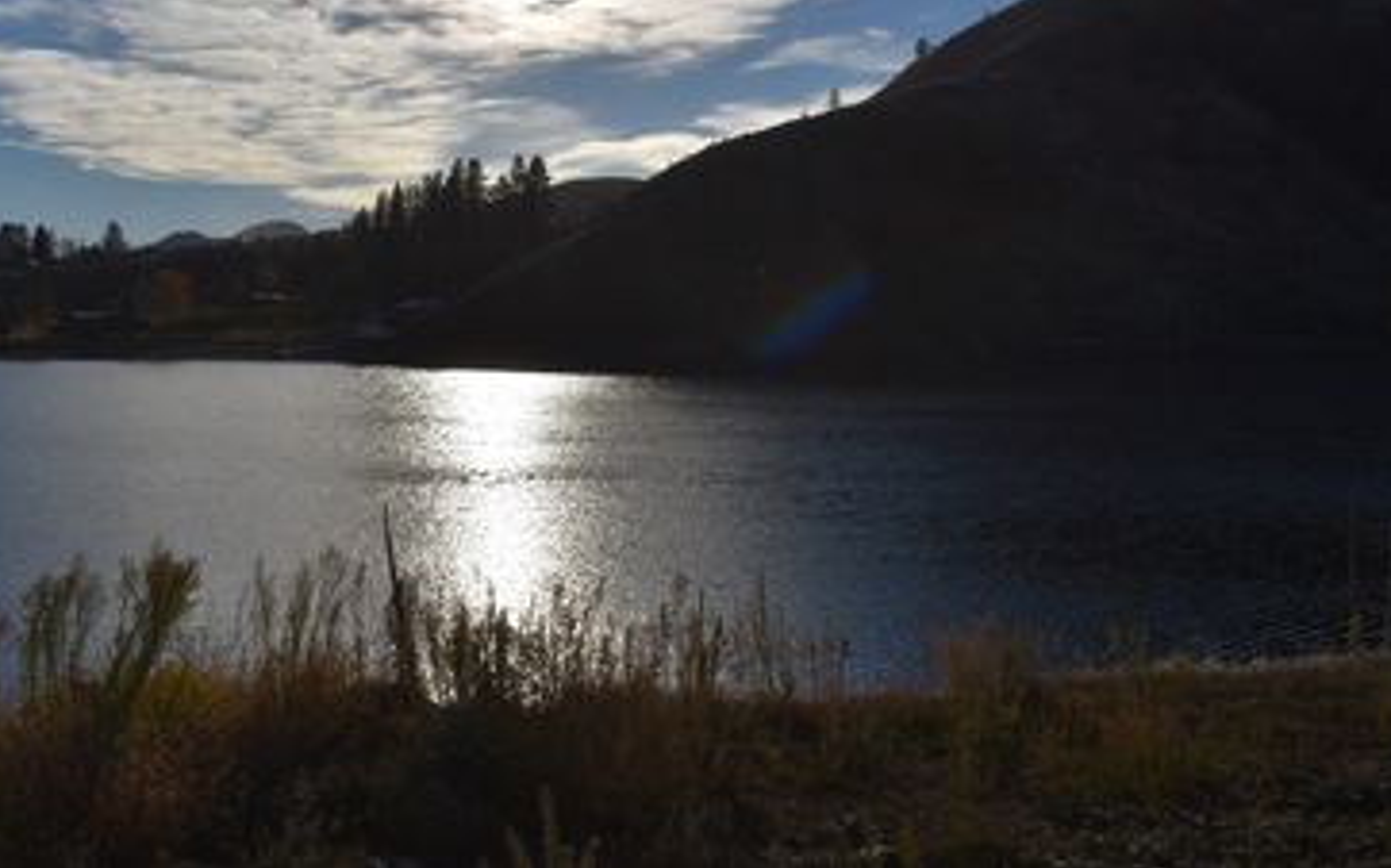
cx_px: 742
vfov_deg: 33.0
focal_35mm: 38
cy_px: 236
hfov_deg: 51.5
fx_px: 1440
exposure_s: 1/640
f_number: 13
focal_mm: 18
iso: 100
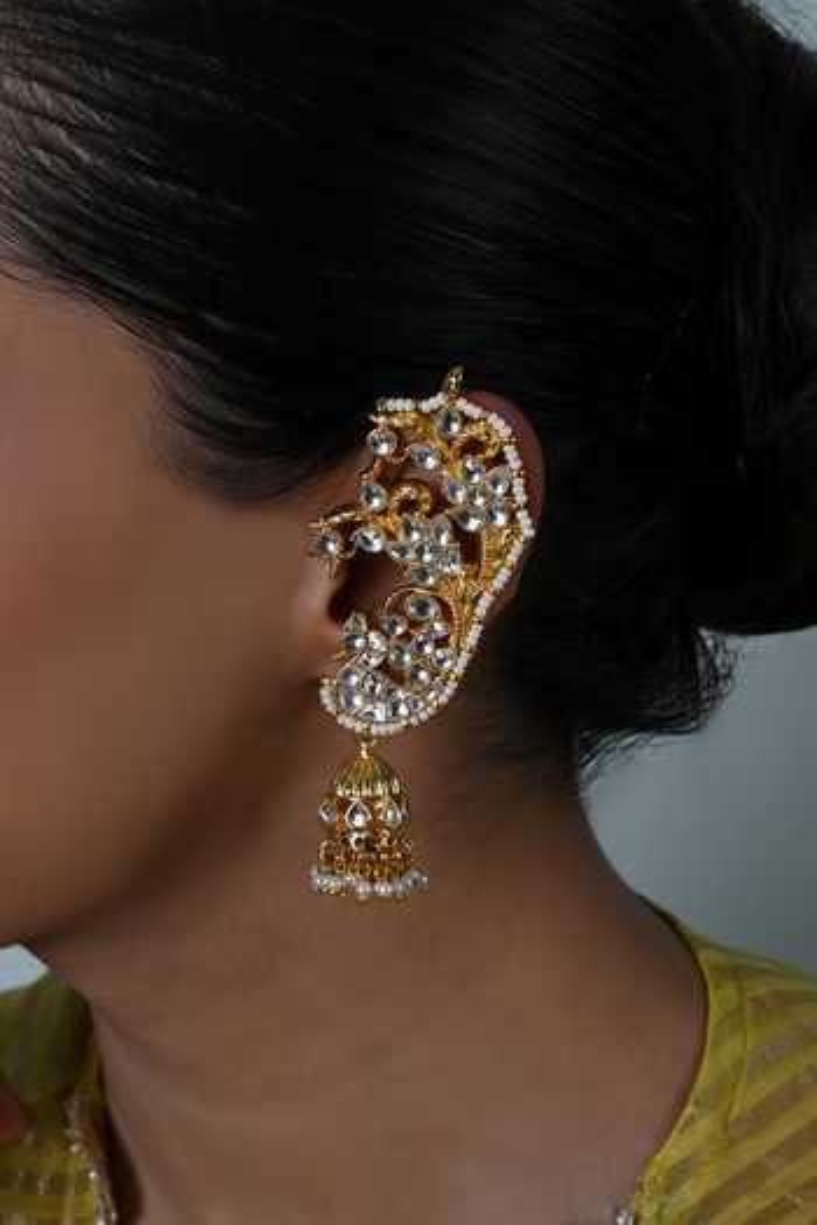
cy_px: 612
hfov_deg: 27.0
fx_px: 1702
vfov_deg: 39.6
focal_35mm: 50
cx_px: 408
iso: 125
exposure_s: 1/125
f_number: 11
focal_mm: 50
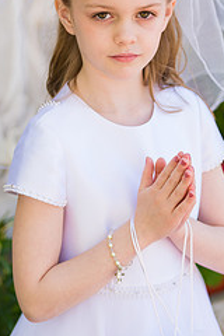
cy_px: 105
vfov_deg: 15.6
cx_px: 111
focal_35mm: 131
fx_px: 1223
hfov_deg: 10.5
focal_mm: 70
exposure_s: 1/500
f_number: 3.2
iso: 200
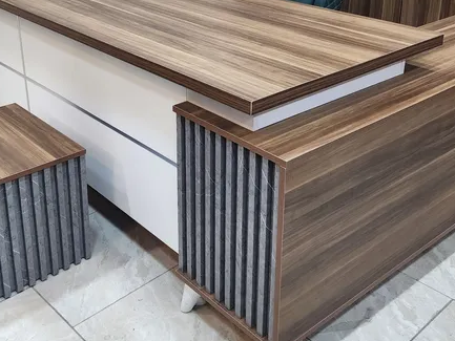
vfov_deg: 40.8
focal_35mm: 34
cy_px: 92
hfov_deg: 53.9
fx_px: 447
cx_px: 210
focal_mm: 6.4
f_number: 1.8
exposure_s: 1/100
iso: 125
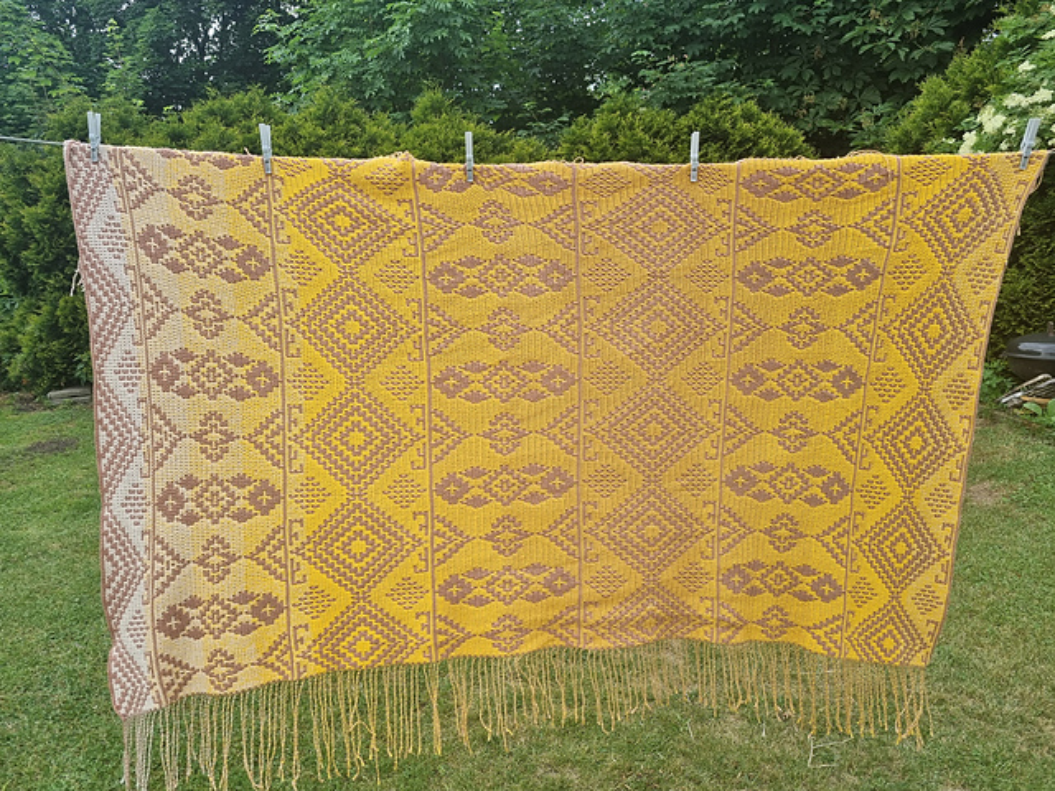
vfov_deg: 53.1
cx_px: 528
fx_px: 792
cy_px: 396
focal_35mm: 26
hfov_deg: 67.3
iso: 50
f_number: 1.8
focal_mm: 5.4
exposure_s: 1/580
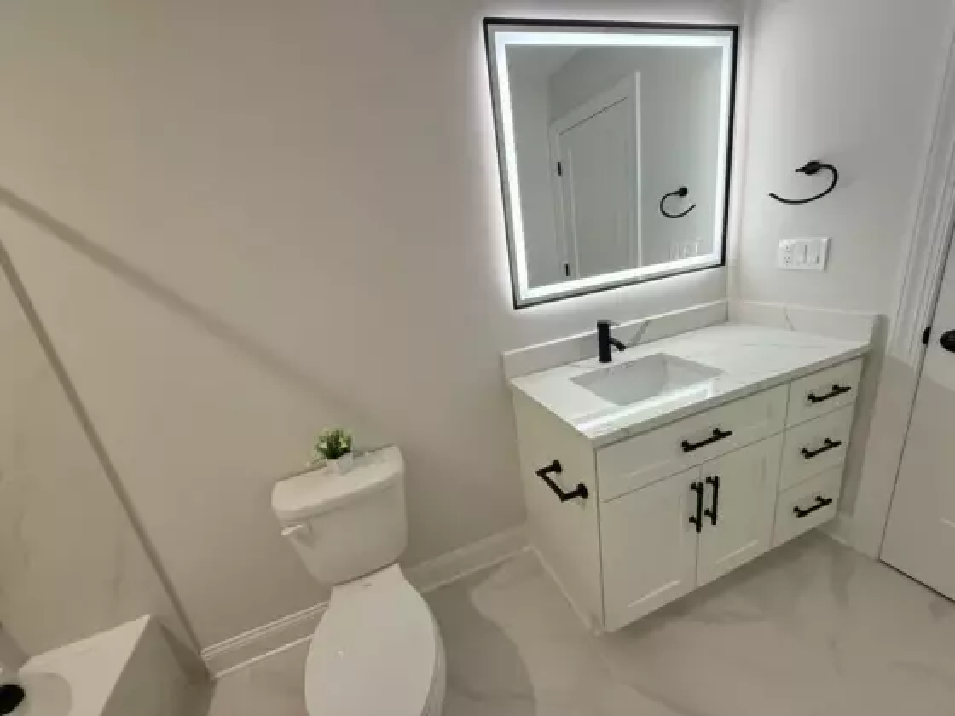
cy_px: 358
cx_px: 478
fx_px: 386
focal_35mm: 14
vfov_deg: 85.7
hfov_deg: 102.1
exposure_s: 1/120
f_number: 2.2
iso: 200
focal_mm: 2.22
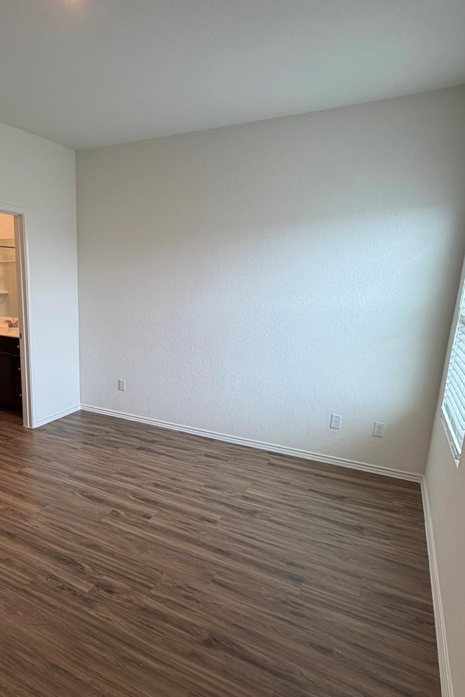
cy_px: 374
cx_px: 147
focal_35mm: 22
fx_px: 426
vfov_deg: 78.5
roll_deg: -1.3
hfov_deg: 55.8
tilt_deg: -13.6
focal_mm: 2.22
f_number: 2.2
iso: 160
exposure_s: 1/120
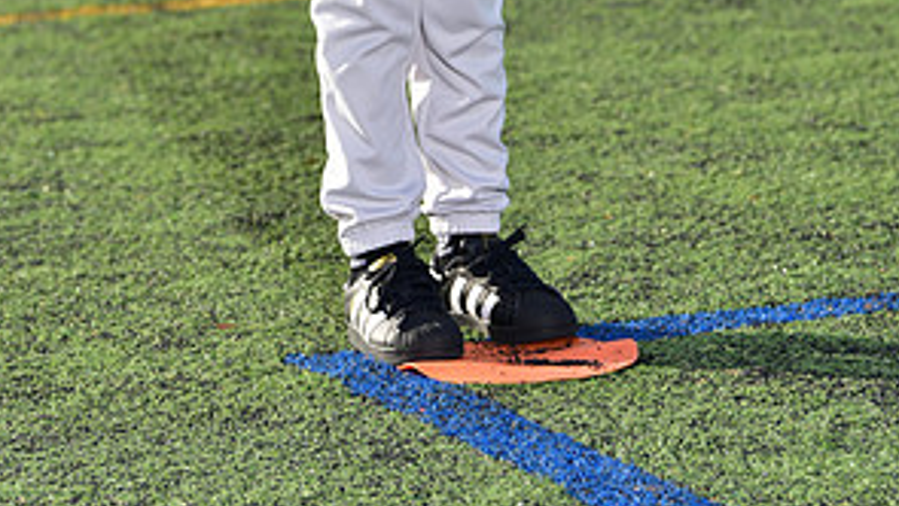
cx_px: 450
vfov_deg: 4.8
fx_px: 5984
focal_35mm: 251
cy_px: -287
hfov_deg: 8.6
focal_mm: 122
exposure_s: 1/250
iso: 64
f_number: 5
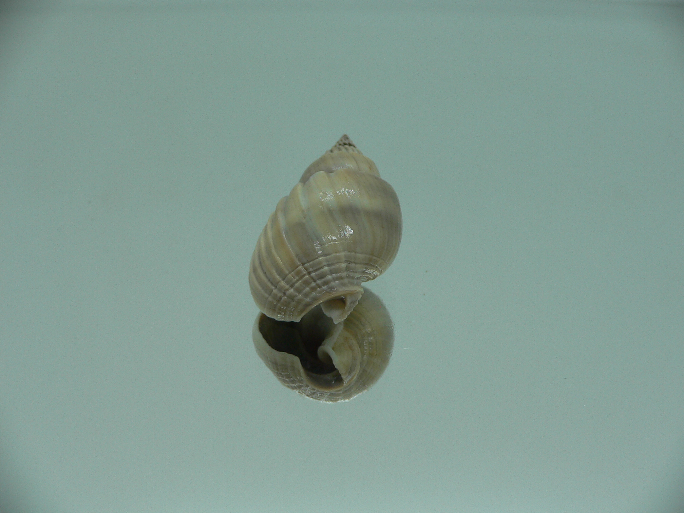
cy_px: 256
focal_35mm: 35
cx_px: 342
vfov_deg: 40.7
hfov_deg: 52.6
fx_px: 692
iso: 80
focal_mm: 4.6
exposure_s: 1/60
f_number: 2.8
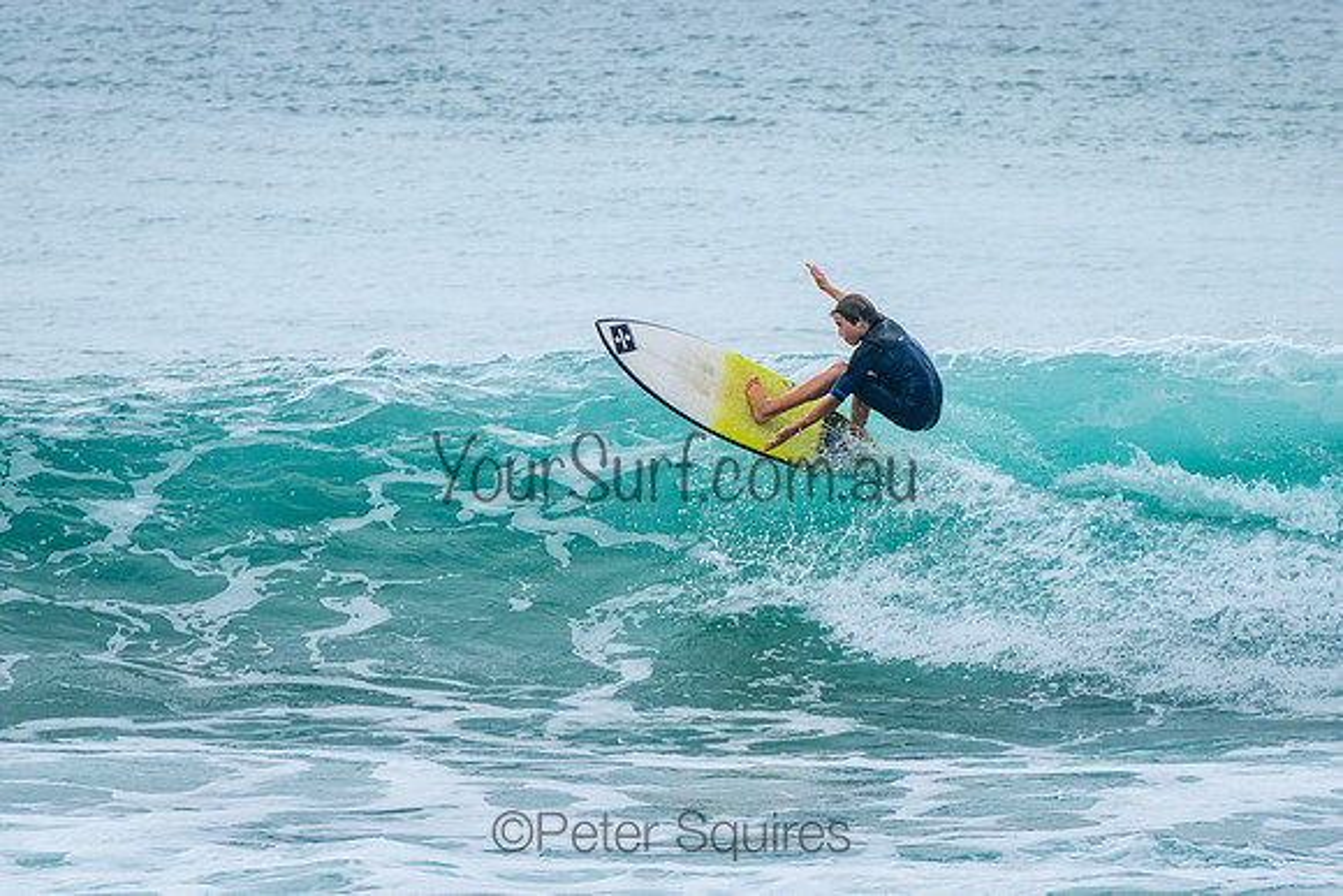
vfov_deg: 2.5
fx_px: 20535
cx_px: 811
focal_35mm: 550
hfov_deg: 3.7
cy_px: 442
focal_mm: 400
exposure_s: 1/2000
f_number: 11
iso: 500
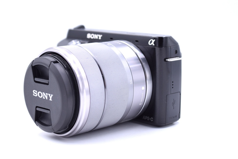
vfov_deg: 18.7
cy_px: 79
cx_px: 118
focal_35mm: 73
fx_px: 483
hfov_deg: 27.7
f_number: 7.1
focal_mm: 48
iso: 400
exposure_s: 1/125
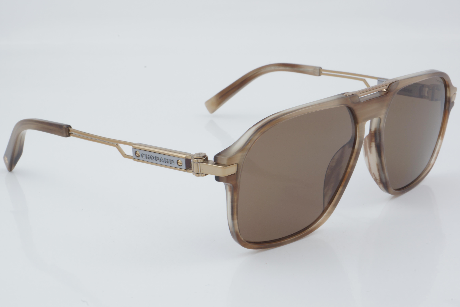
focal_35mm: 75
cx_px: 230
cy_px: 154
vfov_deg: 18.2
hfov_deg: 27.0
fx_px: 958
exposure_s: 1/3
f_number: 32
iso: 100
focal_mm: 50
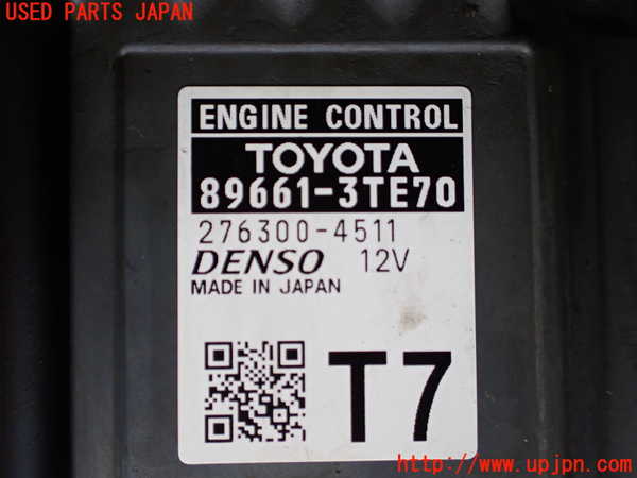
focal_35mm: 30
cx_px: 318
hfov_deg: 60.0
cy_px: 239
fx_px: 552
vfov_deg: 46.8
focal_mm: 5.4
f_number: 2.3
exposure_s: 1/125
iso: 250
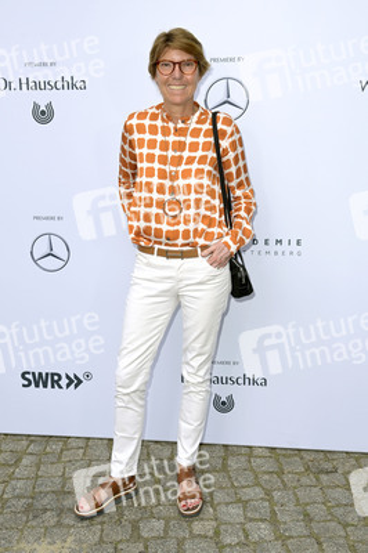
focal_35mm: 36
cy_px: 276
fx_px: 553
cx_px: 184
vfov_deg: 53.2
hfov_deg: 36.8
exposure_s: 1/250
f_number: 5.6
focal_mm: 36
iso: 640
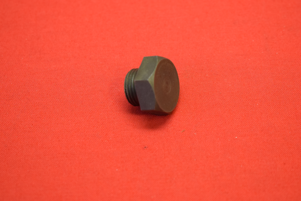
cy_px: 100
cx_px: 150
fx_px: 690
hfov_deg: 24.6
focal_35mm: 82
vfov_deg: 16.6
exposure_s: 1/60
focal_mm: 55
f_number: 5.6
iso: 1250
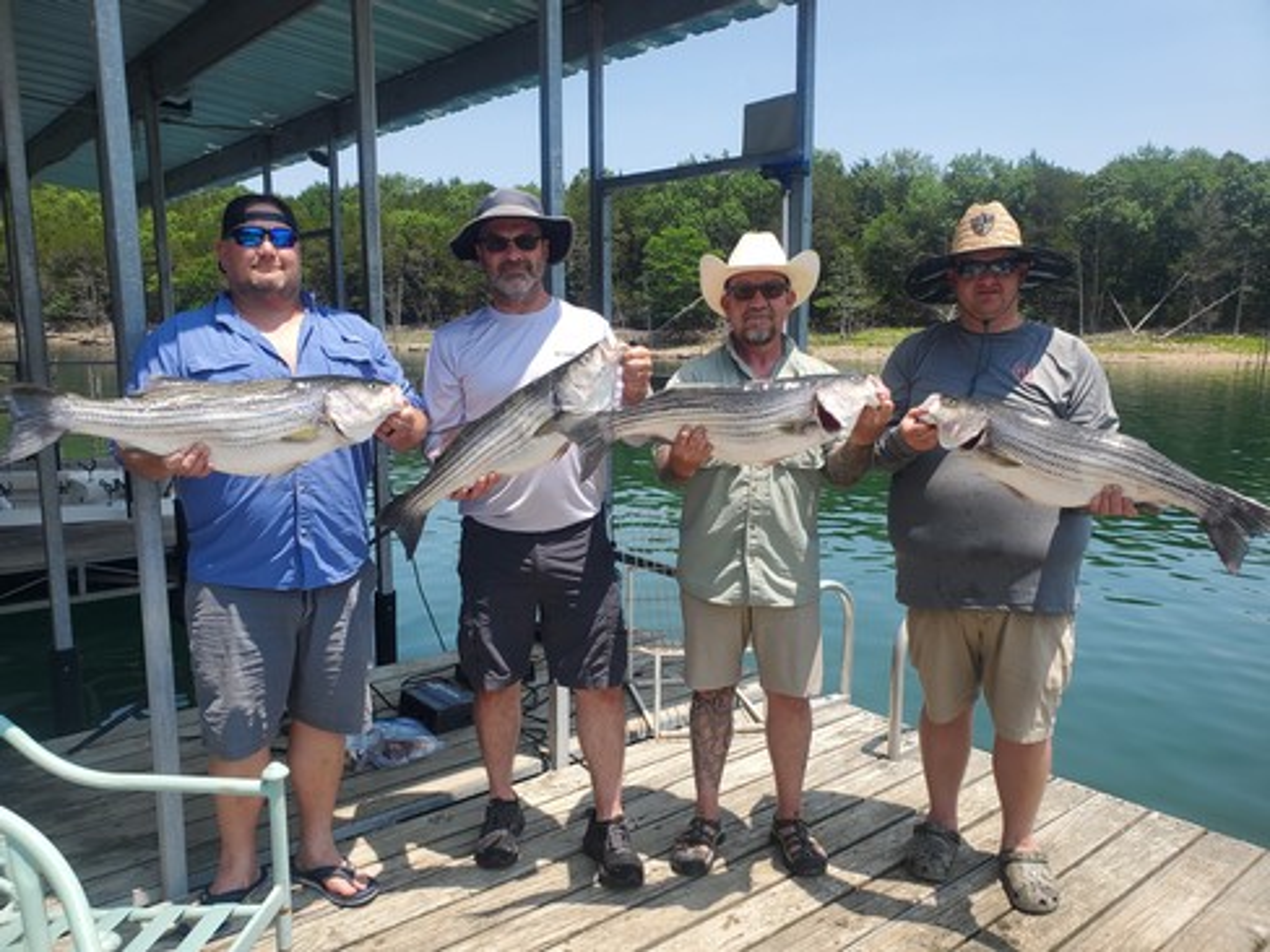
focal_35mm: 26
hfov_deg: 67.3
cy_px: 476
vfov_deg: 53.1
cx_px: 635
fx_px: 954
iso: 50
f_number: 2.4
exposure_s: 1/1120
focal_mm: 4.3
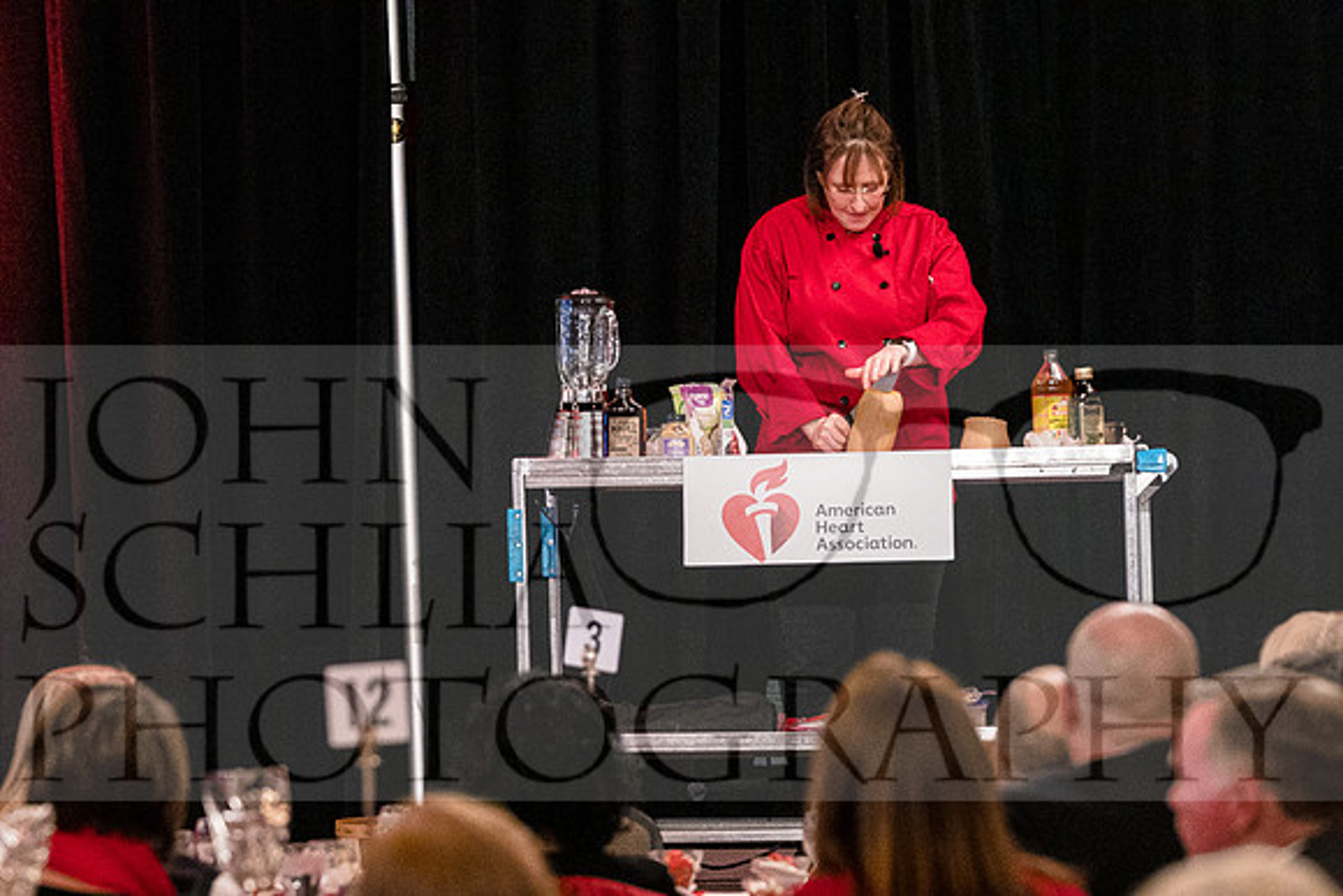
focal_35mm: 196
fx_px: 7313
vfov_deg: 7.0
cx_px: 672
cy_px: 448
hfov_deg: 10.5
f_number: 4
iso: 6400
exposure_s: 1/100
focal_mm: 131
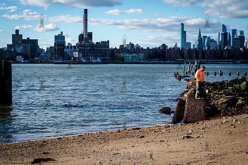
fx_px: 436
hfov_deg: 31.8
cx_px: 124
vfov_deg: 21.5
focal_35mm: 63
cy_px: 82
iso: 1000
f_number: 9
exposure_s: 1/1250
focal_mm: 60
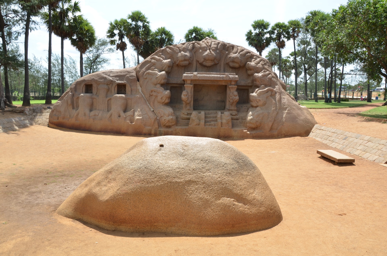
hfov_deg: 67.5
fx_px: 290
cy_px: 128
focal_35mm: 27
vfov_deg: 47.7
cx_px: 194
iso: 100
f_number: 14
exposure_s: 1/50
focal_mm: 18
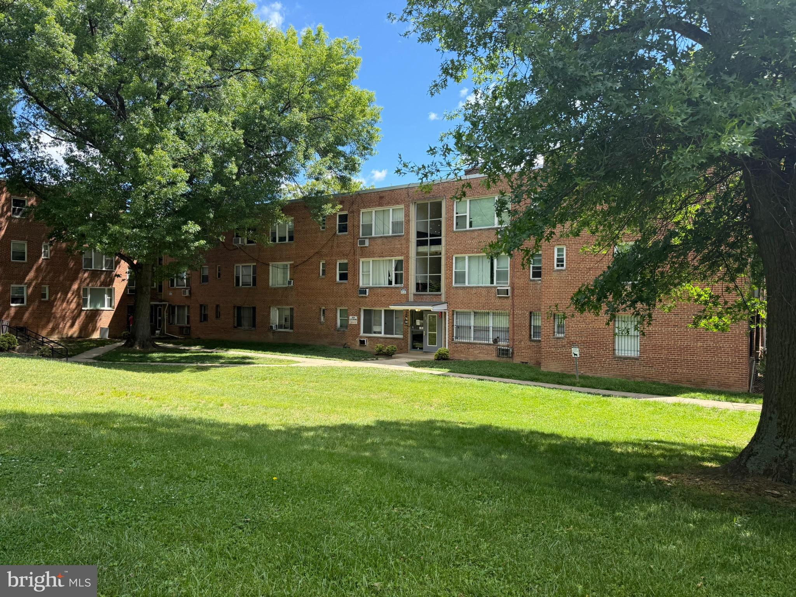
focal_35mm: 24
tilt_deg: +3.2
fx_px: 552
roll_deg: -1.1
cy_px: 298
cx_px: 398
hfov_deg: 71.6
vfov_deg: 56.8
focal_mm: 6.76
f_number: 1.78
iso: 100
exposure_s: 1/1585
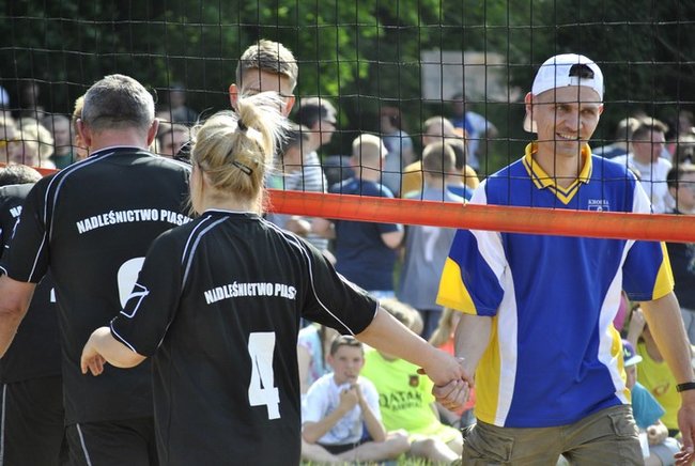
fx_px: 3916
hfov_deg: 10.1
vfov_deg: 6.8
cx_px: 348
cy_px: 233
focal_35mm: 202
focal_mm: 135
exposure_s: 1/500
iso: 400
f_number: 5
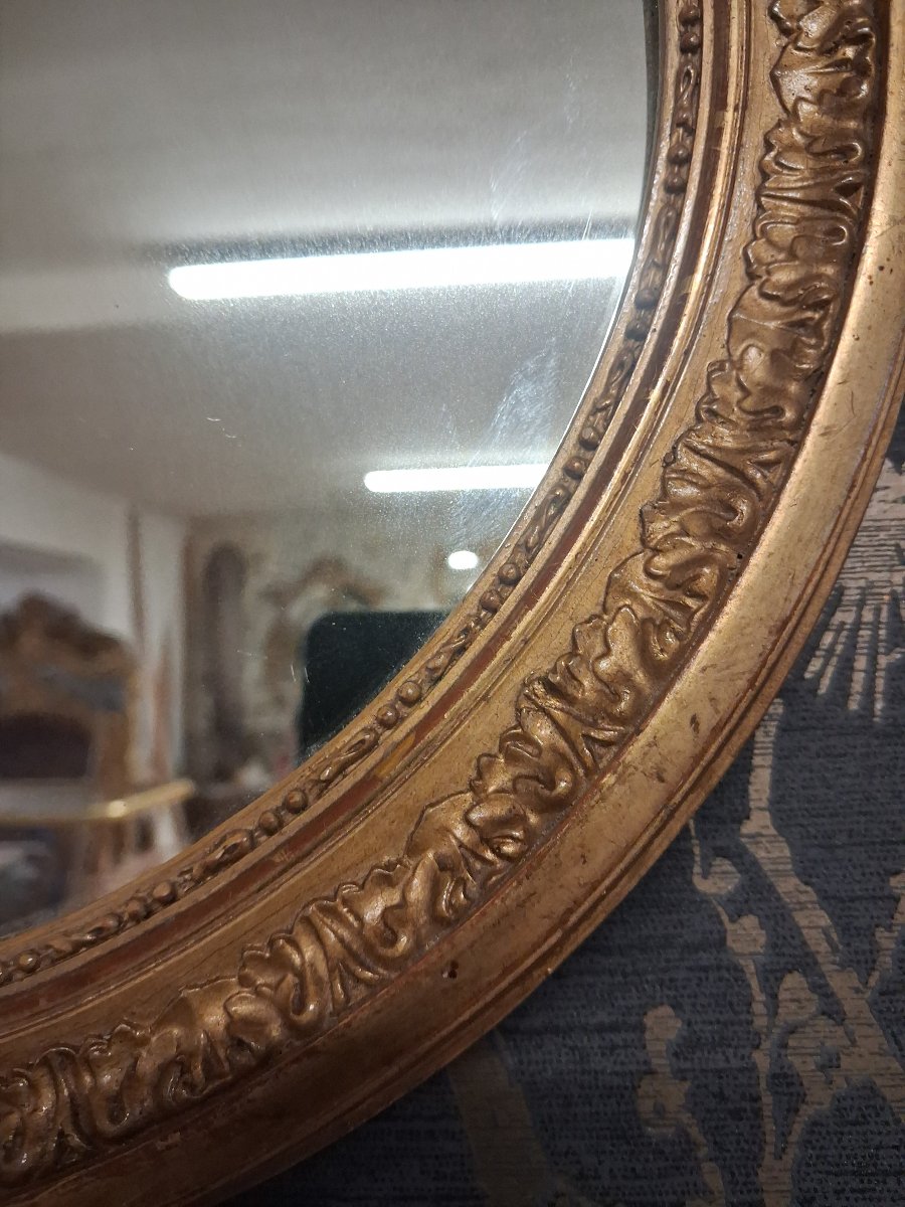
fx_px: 941
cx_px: 452
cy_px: 604
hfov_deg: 51.4
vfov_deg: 65.3
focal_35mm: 27
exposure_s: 1/100
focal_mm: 4
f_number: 1.8
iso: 320
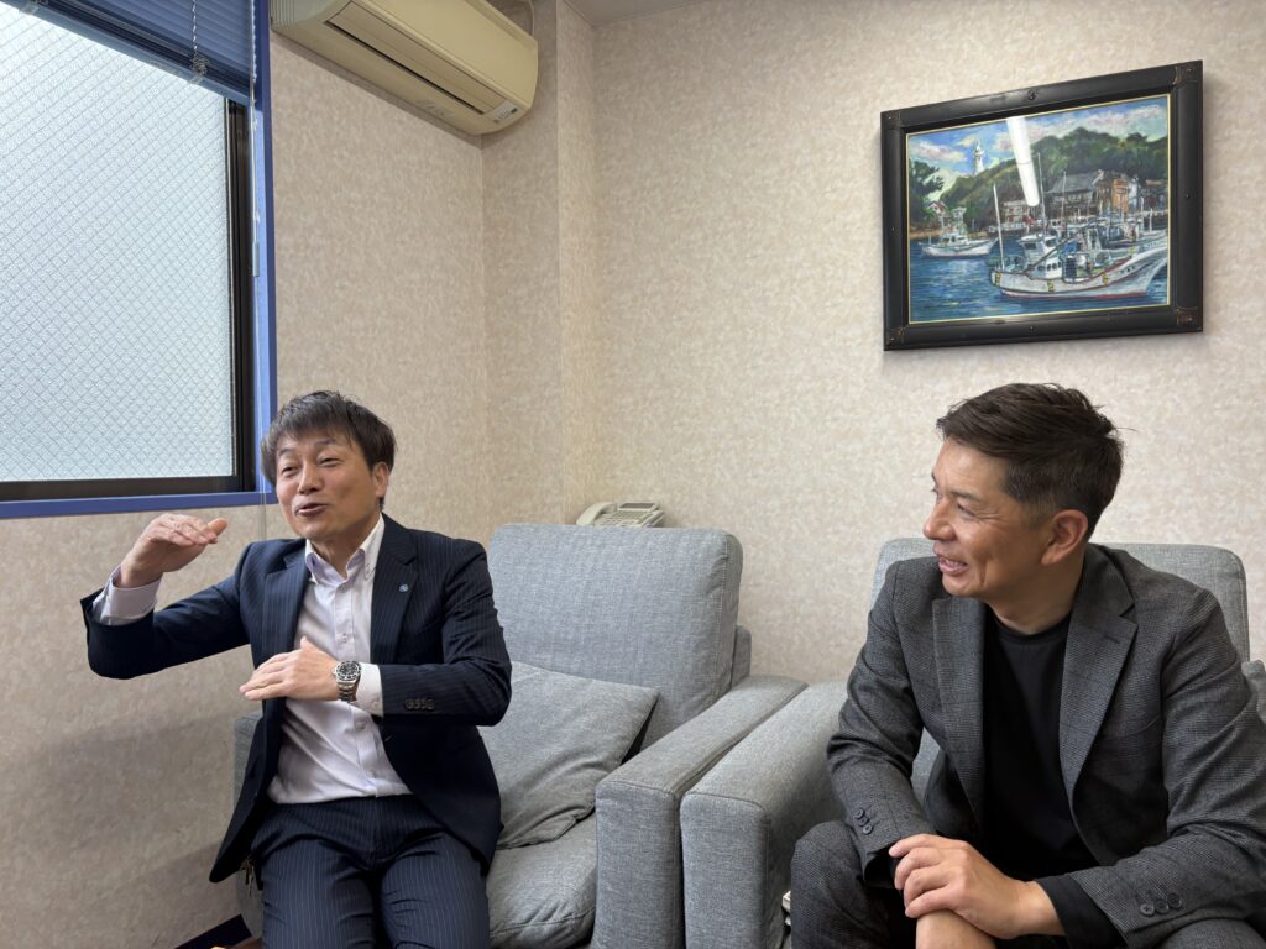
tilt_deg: -1.4
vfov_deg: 53.1
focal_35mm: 26
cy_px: 474
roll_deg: +0.7
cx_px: 633
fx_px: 951
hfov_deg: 67.3
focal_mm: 5.96
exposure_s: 1/120
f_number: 1.6
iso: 80
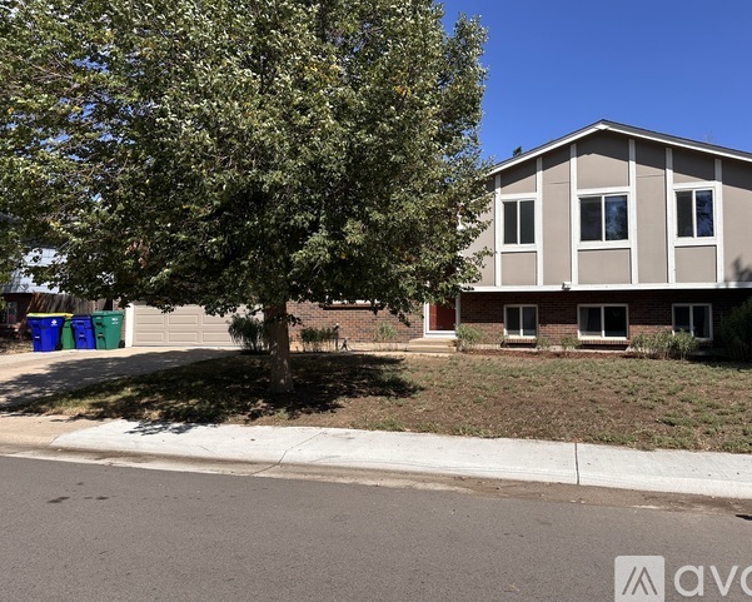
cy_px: 293
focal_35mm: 26
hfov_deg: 66.0
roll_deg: +0.8
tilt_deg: +3.3
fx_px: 579
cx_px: 400
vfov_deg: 54.9
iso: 80
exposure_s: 1/4184
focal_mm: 6.86
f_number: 1.78
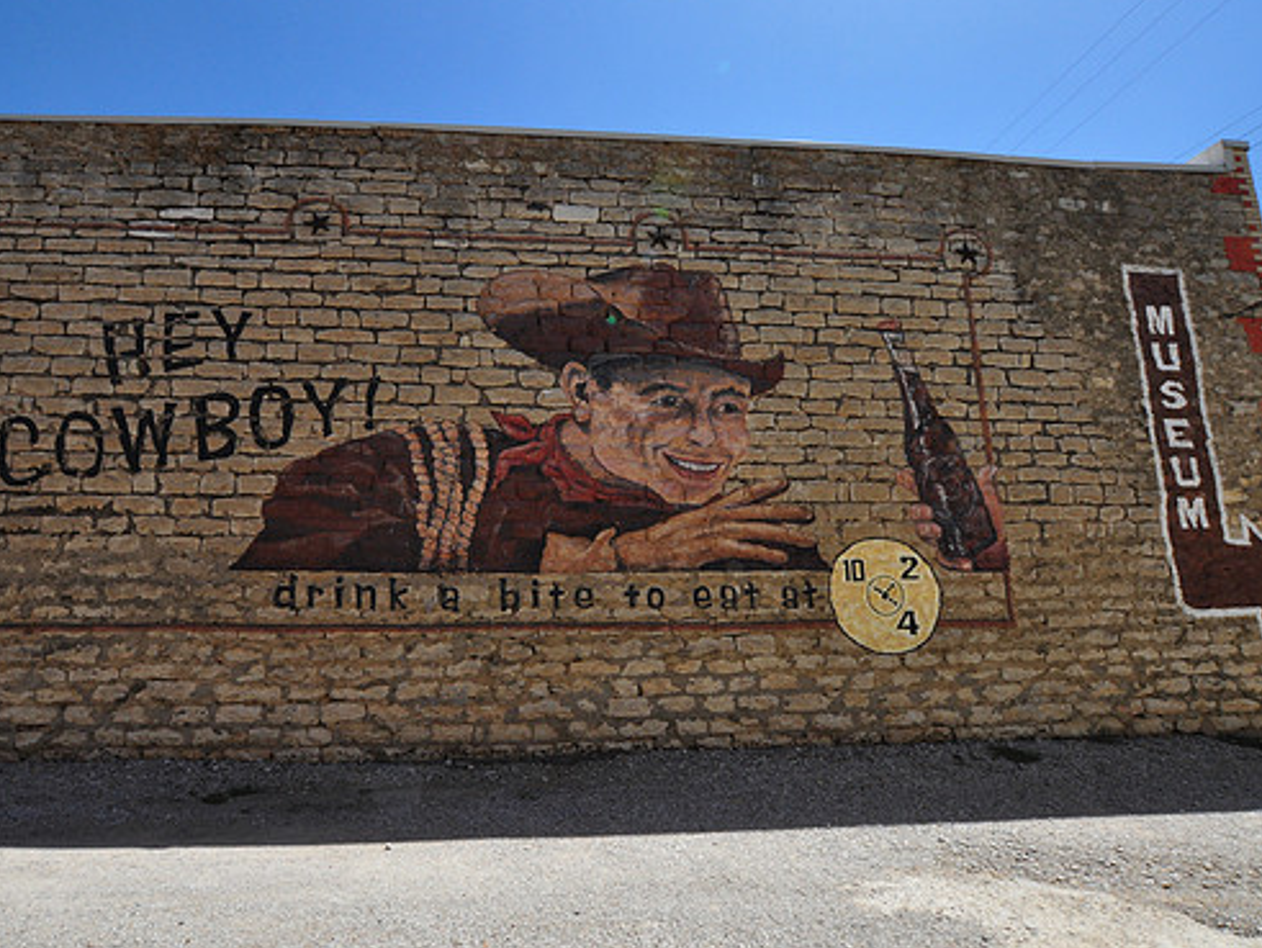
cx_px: 550
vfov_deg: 74.8
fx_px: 620
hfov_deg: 90.5
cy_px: 456
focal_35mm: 17
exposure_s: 1/160
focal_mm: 10
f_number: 18
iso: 400
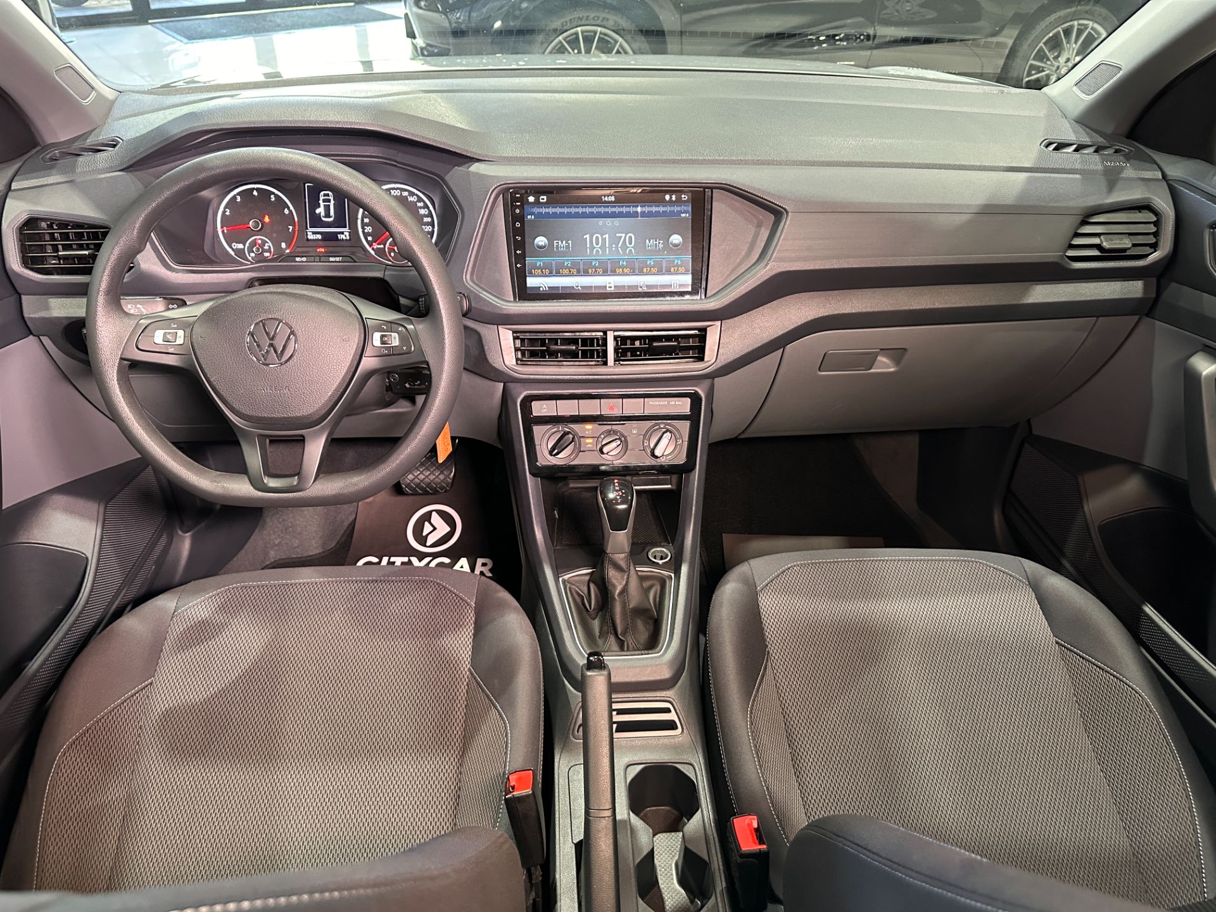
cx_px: 608
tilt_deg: -35.0
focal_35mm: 24
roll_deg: -1.1
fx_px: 843
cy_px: 456
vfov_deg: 56.8
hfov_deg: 71.6
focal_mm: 6.86
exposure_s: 1/50
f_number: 1.78
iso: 500
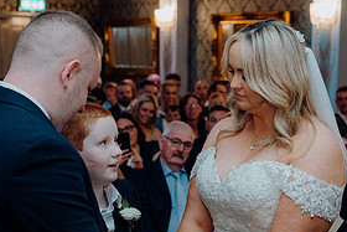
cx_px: 193
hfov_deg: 23.4
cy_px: 192
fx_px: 839
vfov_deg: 15.6
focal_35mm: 87
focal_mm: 42
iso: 2500
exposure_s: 1/160
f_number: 3.5
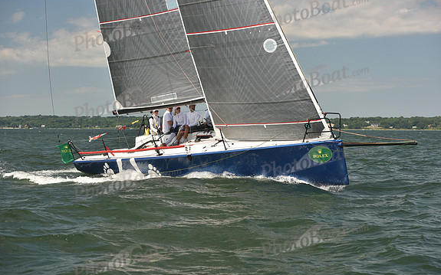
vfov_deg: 18.1
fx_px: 865
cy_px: 131
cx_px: 222
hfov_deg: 28.6
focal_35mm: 72
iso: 320
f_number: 5
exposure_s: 1/1000
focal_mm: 70
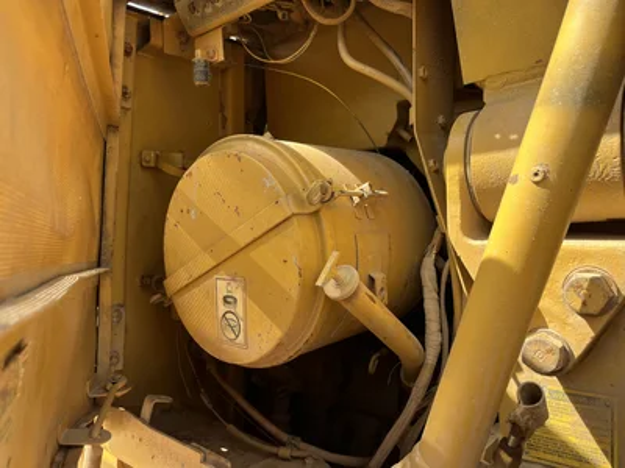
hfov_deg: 67.3
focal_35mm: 26
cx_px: 312
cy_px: 234
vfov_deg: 53.1
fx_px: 469
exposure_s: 1/465
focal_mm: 5.1
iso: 50
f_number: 1.6
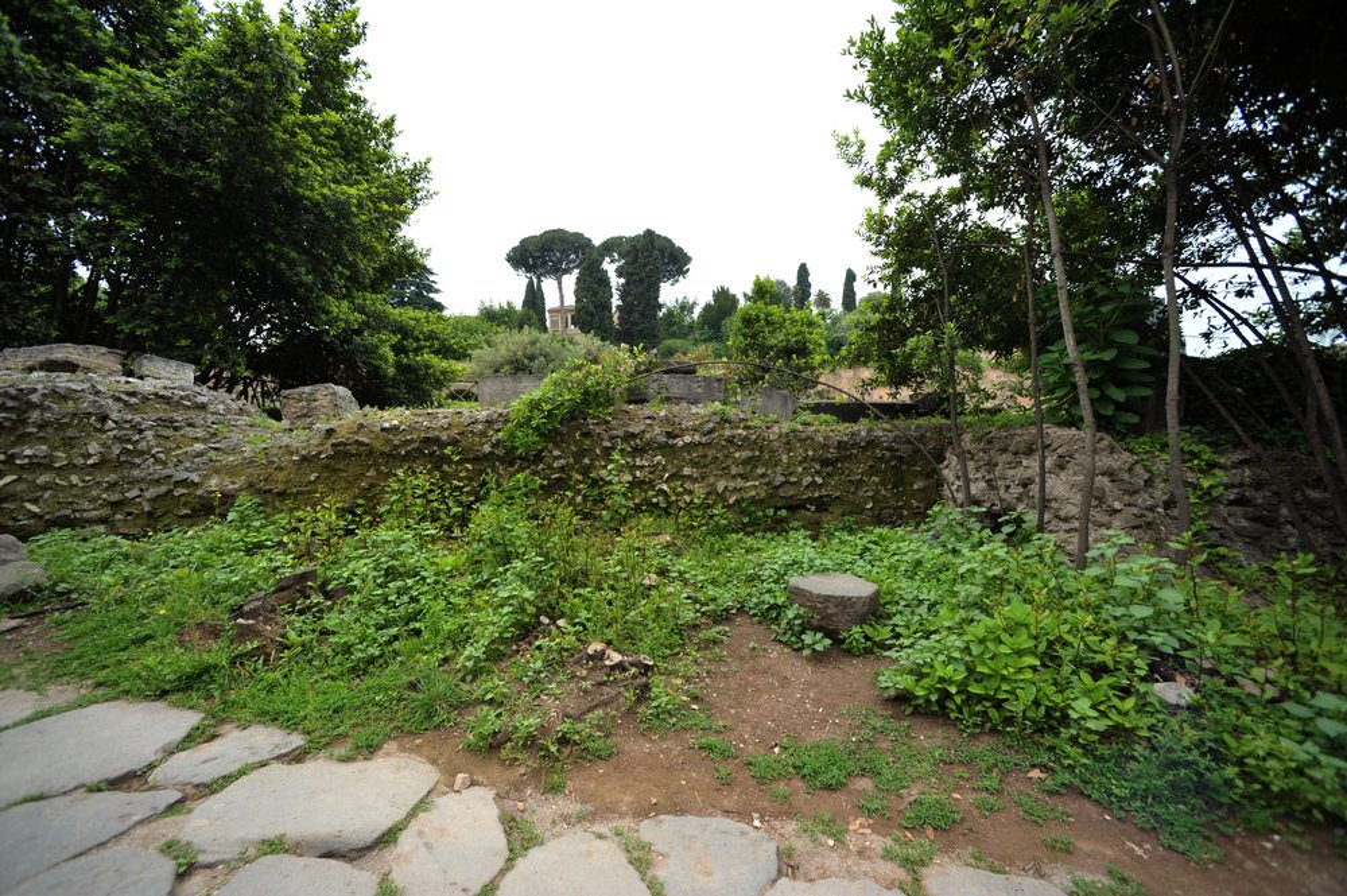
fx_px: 523
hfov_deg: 104.3
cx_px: 674
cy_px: 448
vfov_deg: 81.1
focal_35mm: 14
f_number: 5
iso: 200
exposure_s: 1/100
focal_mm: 14
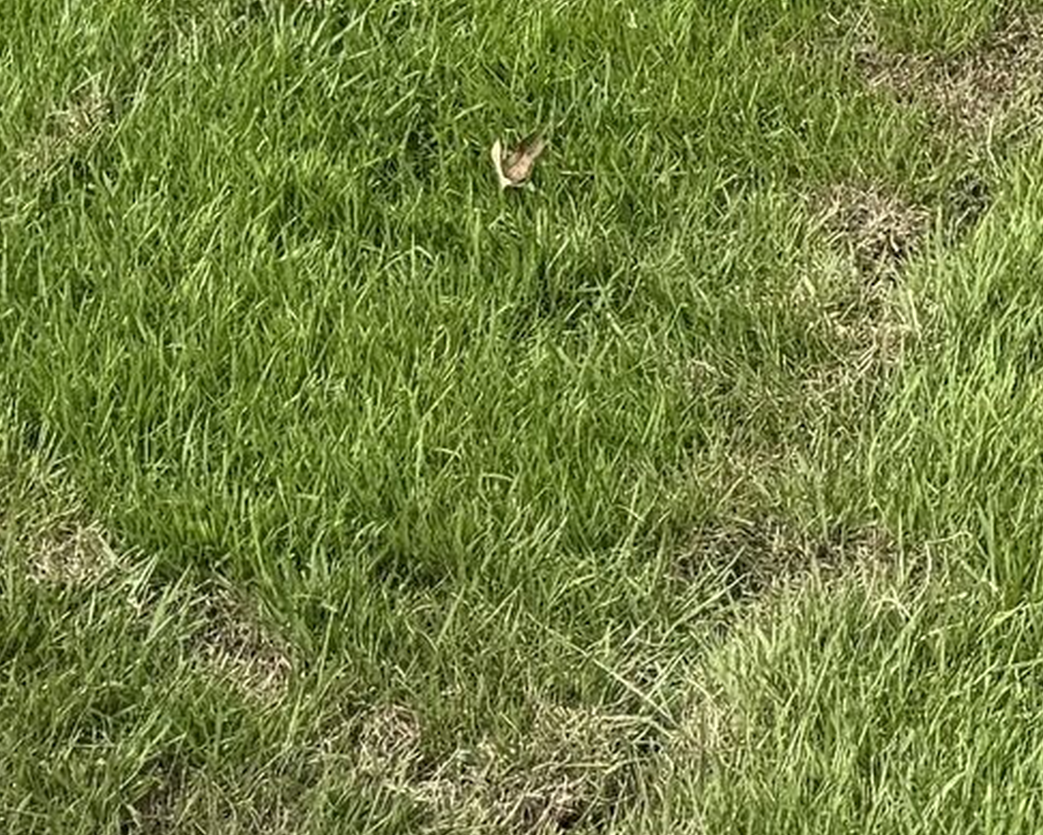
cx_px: 1425
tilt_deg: -2.4
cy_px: -1618
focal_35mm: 148
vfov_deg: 8.7
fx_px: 4569
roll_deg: +3.0
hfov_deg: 12.5
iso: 80
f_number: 1.78
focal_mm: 6.76
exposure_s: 1/2611
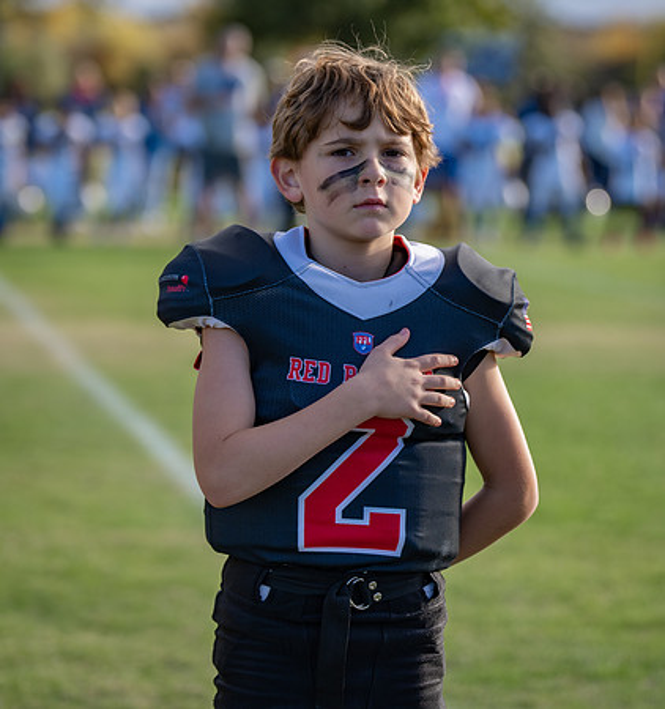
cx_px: 336
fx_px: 3523
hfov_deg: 10.8
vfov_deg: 11.5
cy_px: 296
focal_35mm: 157
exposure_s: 1/640
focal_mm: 99
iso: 100
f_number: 2.8
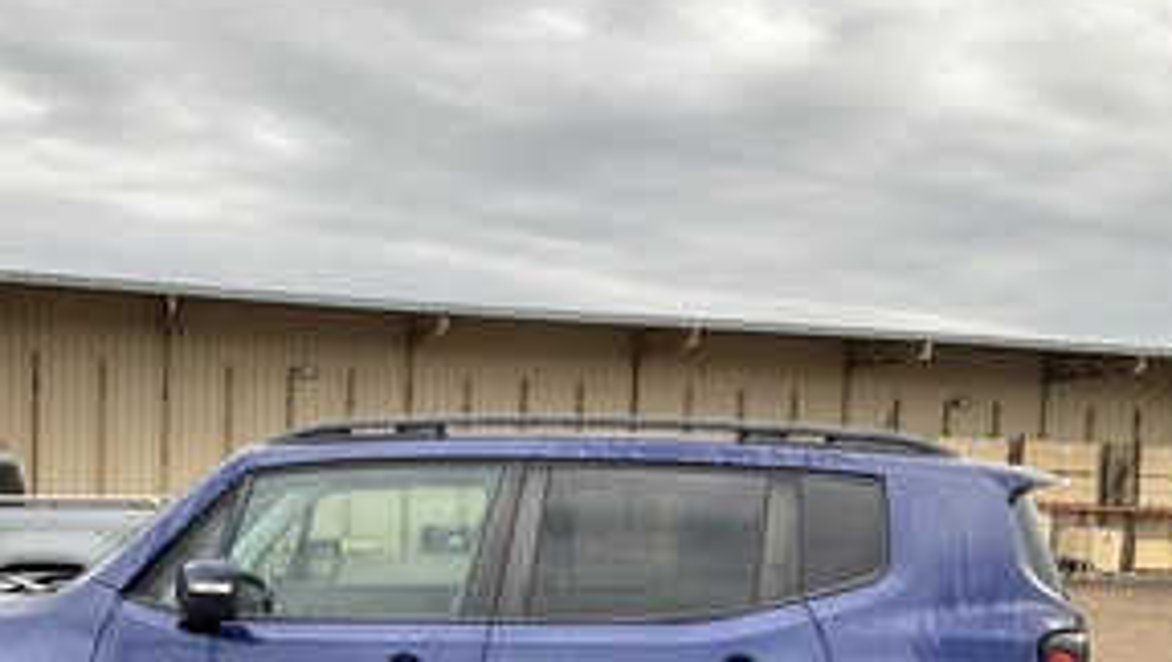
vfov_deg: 26.3
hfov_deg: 45.8
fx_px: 1369
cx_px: 417
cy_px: 588
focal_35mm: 44
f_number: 1.8
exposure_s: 1/348
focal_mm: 3
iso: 25
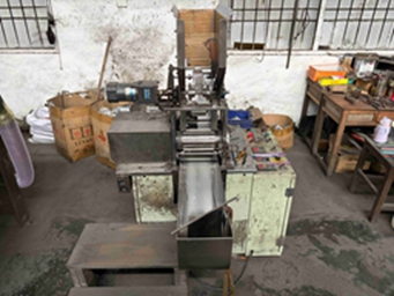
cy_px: 148
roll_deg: -0.7
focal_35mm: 26
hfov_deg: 67.3
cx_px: 197
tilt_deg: -27.4
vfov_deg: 53.1
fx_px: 296
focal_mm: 5.96
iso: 500
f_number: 1.6
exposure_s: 1/56
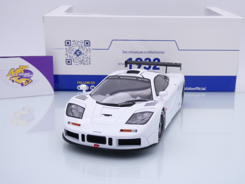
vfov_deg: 30.9
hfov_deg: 40.4
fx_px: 333
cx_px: 122
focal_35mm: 47
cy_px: 92
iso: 80
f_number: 4
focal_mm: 8.4
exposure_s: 1/250
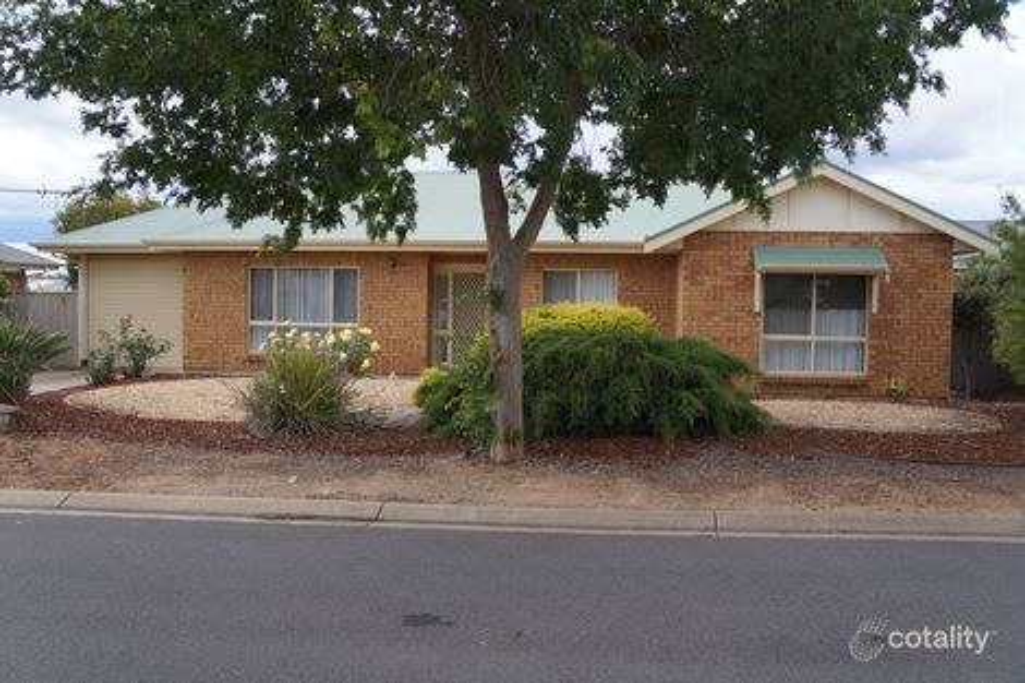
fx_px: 897
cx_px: 512
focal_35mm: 32
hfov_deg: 59.5
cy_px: 342
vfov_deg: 41.7
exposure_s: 1/320
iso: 100
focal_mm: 21
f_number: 4.5
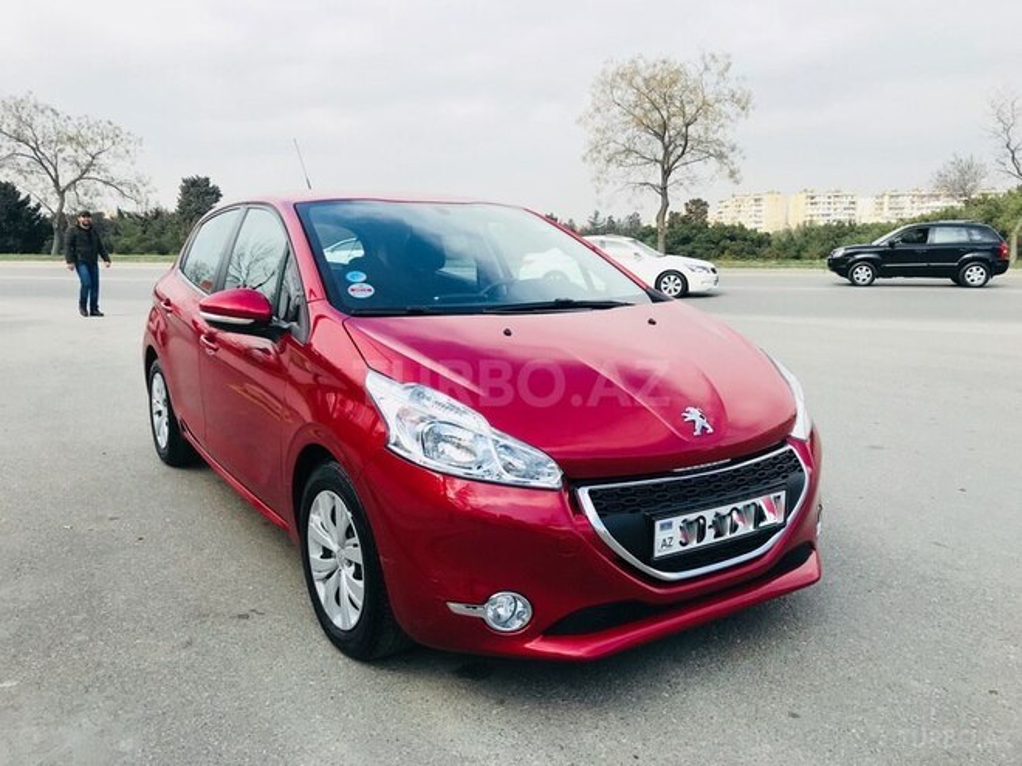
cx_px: 511
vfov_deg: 49.7
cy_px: 383
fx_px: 827
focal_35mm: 28
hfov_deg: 63.4
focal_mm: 3.99
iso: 20
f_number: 1.8
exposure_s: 1/1277
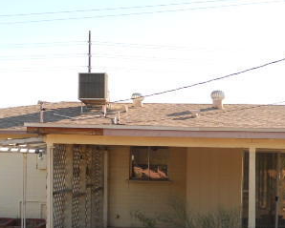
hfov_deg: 28.3
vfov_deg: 22.6
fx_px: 566
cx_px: 161
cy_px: 180
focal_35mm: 67
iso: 80
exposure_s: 1/320
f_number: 3.5
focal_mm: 5.8
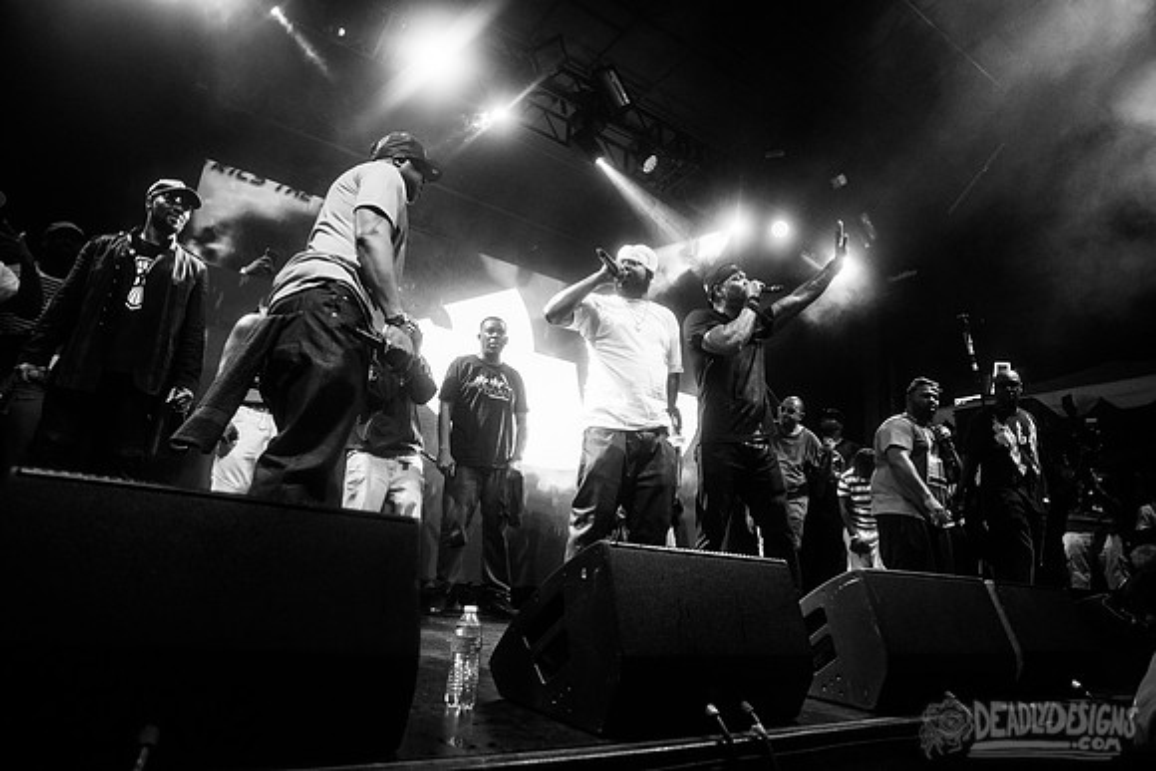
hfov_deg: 84.0
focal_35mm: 20
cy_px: 386
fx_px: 642
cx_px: 578
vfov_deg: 62.0
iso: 2000
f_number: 3.5
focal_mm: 20
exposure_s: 1/200
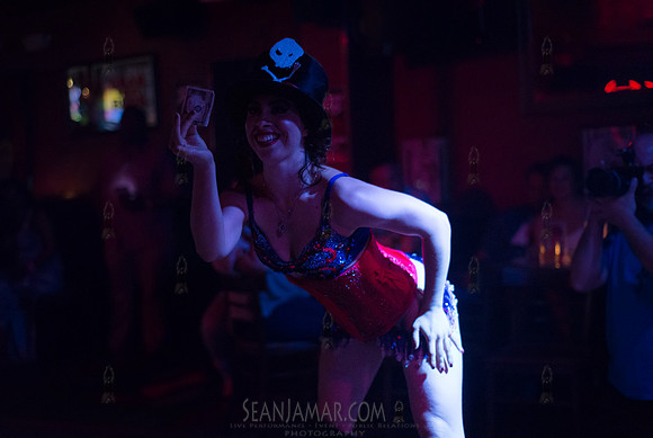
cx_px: 307
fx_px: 962
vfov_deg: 25.6
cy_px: 231
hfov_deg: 37.5
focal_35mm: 53
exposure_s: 1/400
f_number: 1.8
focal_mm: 50
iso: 4000
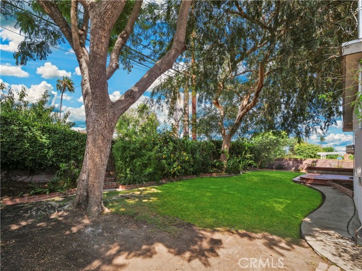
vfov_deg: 78.1
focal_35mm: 16
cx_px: 181
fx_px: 167
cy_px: 136
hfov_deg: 94.5
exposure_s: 1/80
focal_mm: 8
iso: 200
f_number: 11
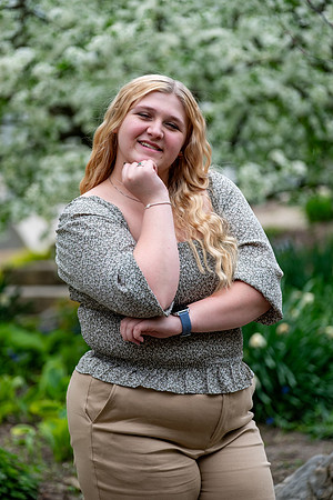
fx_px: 2206
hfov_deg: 8.6
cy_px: 250
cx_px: 166
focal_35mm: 159
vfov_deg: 12.9
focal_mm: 106
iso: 250
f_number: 2.8
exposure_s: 1/500
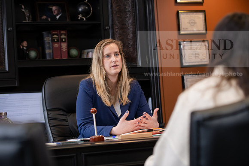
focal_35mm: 82
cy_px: 83
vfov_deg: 16.7
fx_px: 567
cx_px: 124
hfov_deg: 24.8
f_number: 3.2
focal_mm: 82
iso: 800
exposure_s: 1/160
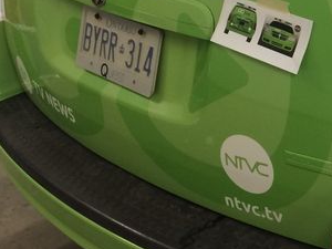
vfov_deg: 18.0
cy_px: 1
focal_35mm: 80
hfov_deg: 22.1
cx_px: 423
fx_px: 767
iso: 80
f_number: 2.2
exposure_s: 1/30
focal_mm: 4.12
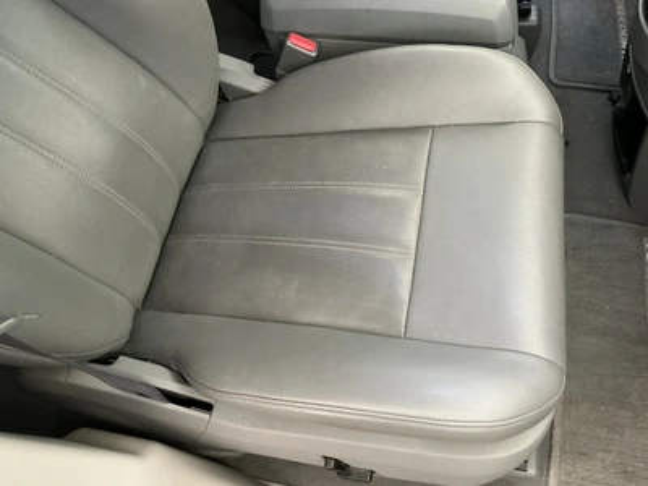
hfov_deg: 63.4
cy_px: 243
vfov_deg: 49.7
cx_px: 324
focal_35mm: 28
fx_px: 524
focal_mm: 3
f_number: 1.8
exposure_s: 1/30
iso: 400
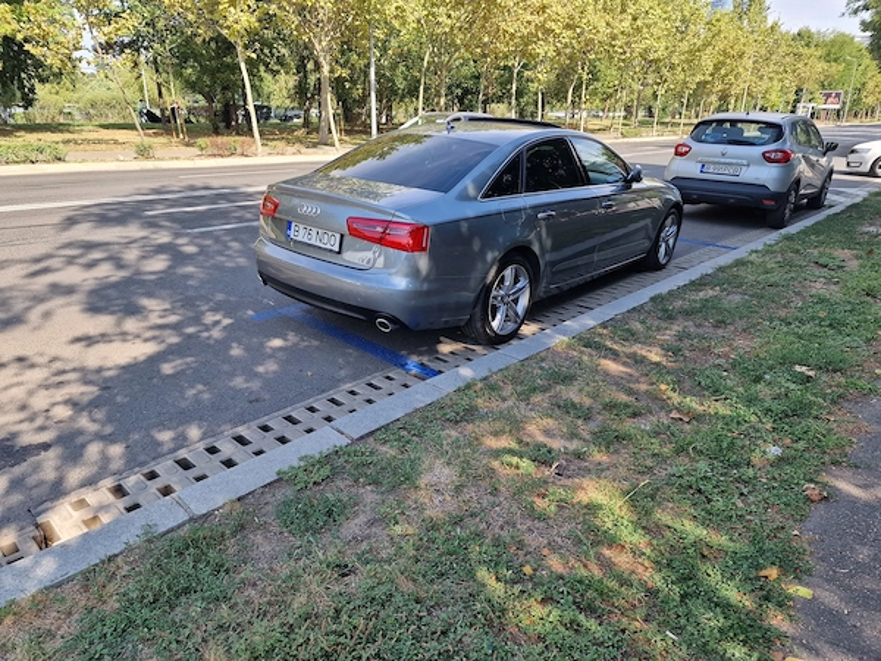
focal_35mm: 23
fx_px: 585
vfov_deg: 58.9
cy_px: 330
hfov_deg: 73.9
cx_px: 440
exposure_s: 1/289
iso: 50
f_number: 1.8
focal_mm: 6.4
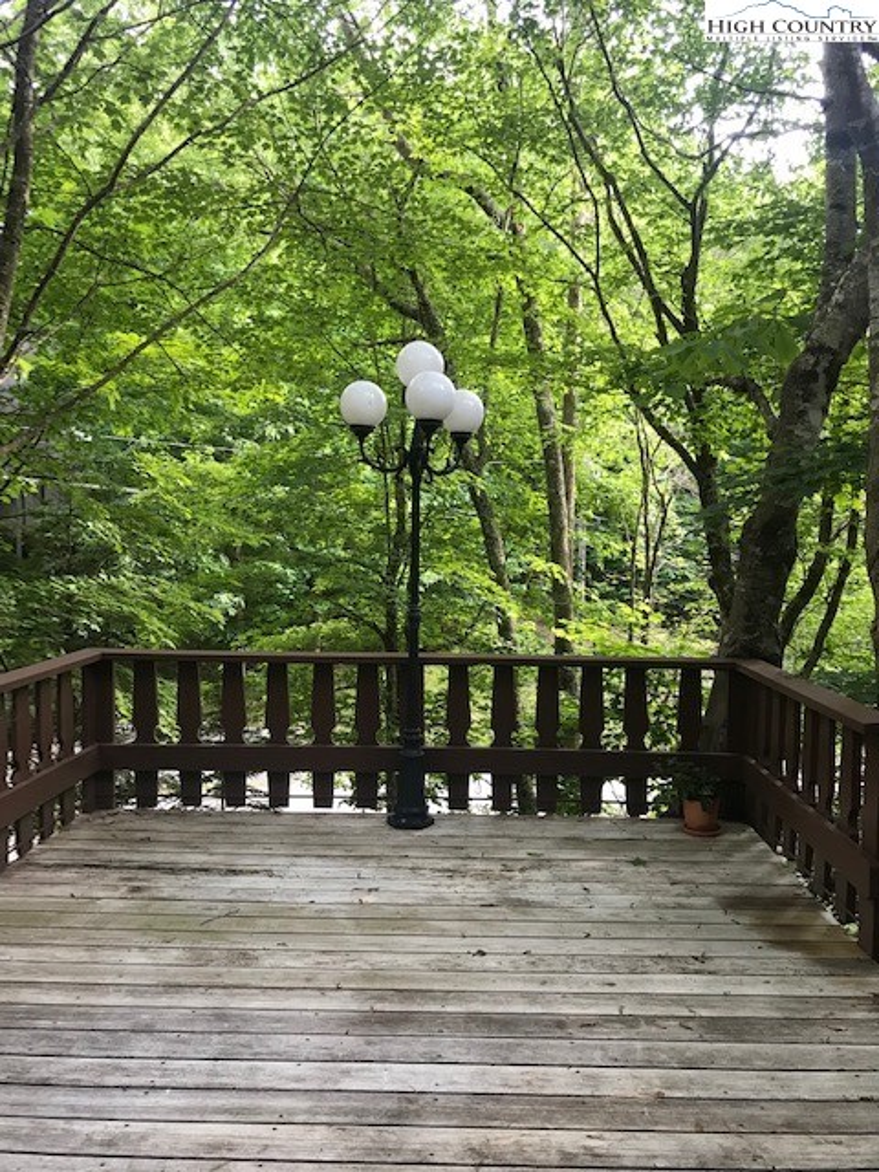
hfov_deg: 49.7
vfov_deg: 63.4
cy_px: 586
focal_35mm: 28
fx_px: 948
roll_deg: -0.7
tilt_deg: -3.4
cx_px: 440
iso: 25
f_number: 1.8
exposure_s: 1/40
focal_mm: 3.99
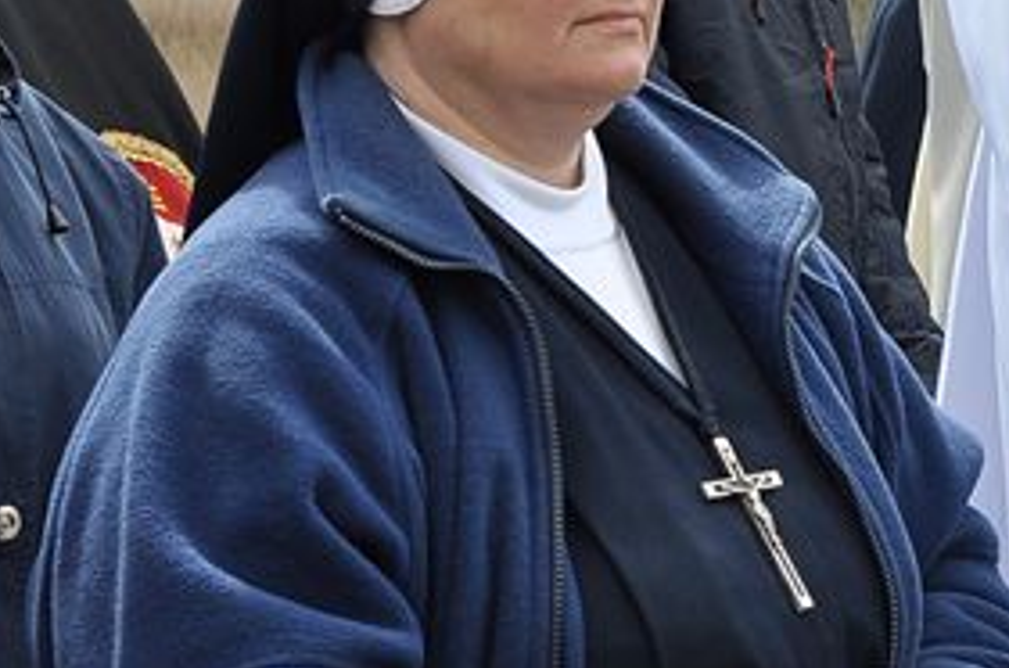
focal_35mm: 205
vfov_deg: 6.7
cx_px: 1275
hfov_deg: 9.9
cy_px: 84
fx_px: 5719
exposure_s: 1/400
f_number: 10
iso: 320
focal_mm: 45
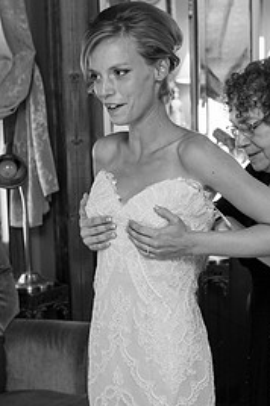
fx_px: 947
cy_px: 203
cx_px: 166
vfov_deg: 24.2
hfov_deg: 16.2
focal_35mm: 84
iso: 1600
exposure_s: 1/60
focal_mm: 50
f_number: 4.5
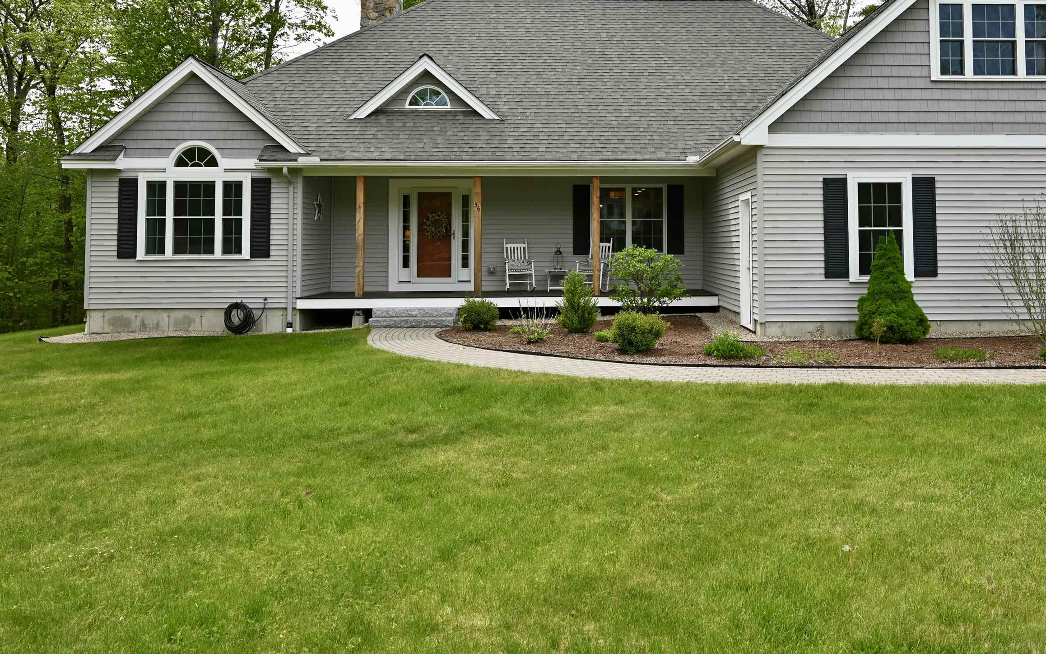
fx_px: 789
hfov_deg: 66.7
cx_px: 606
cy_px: 206
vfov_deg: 44.2
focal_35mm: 28
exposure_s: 1/320
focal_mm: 20.5
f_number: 6.3
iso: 100
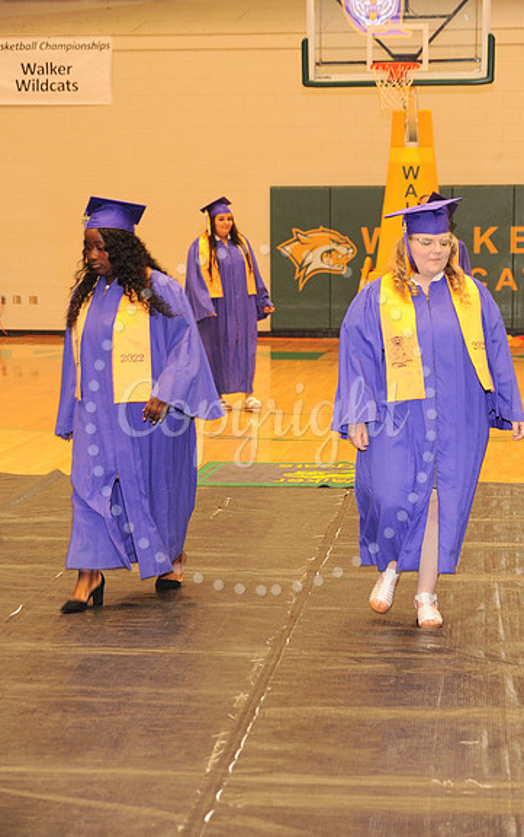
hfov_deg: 15.0
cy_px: 418
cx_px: 261
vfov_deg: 23.8
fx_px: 1986
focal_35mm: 87
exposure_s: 1/60
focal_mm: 85
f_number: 5.6
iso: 1250
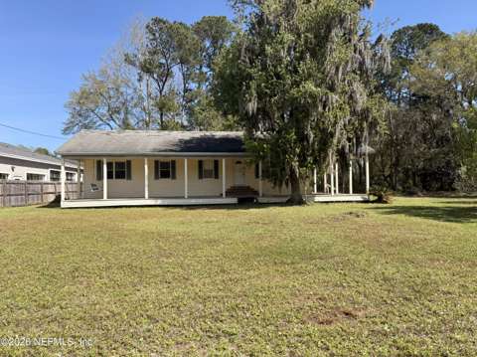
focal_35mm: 24
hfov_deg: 71.7
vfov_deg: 56.7
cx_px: 238
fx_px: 330
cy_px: 178
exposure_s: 1/2907
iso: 80
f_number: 1.78
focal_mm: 6.76
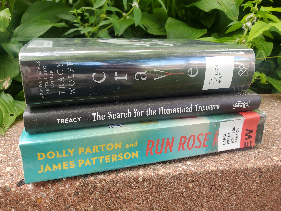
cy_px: 106
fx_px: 211
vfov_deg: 53.1
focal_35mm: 26
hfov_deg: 67.3
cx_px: 140
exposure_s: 1/120
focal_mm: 4.3
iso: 80
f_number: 2.4
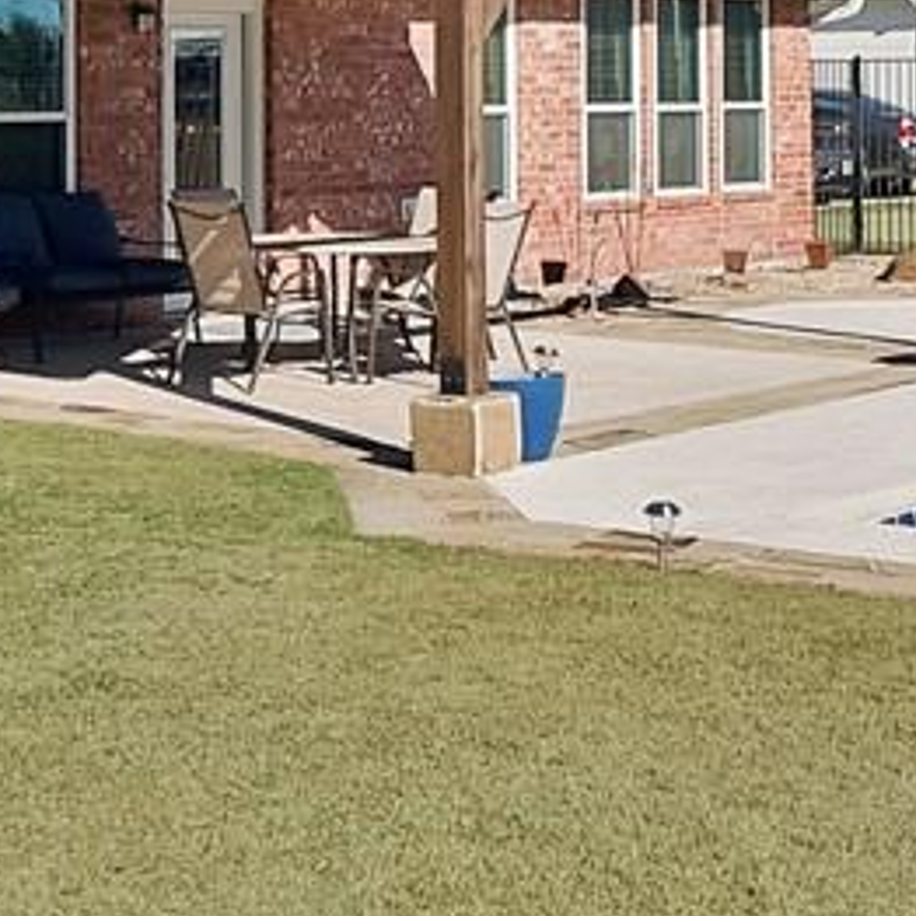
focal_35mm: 78
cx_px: 311
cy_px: 26
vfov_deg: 21.5
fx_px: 2335
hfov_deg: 22.1
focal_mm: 12
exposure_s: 1/500
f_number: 9
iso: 640
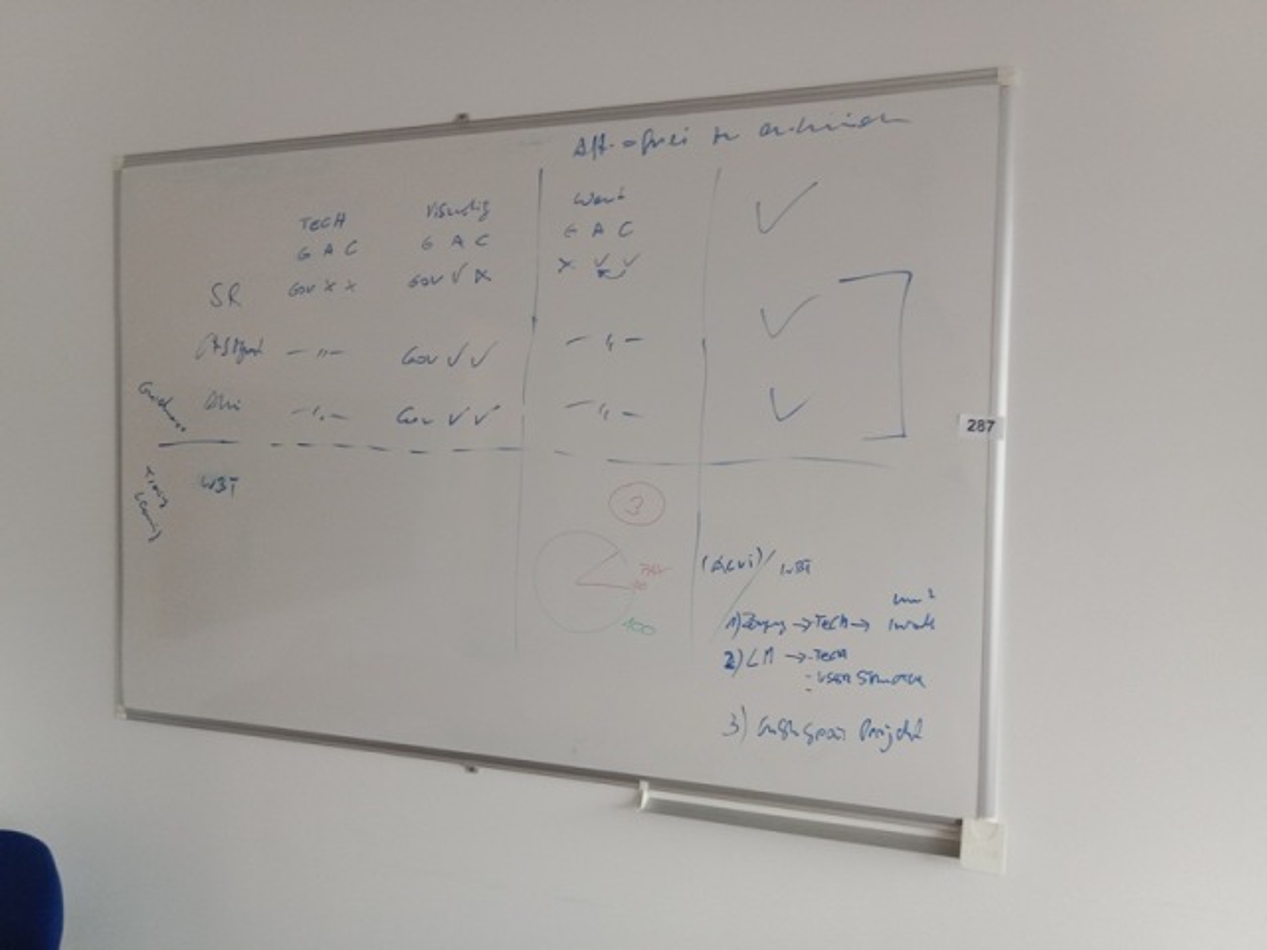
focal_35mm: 27
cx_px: 634
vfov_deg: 51.4
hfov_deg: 65.3
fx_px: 988
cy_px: 475
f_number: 2.2
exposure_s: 1/33.3
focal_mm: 3.65
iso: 398
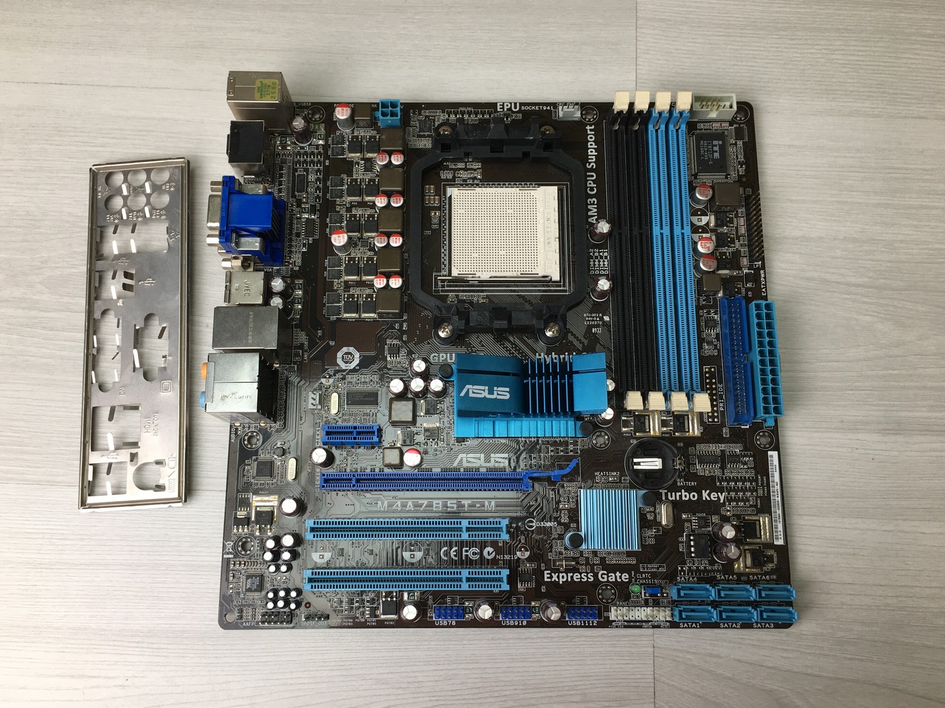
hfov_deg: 60.0
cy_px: 355
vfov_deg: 46.8
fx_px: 819
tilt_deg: -78.4
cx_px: 460
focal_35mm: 30
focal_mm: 4.15
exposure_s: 1/60
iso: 25
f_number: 2.2
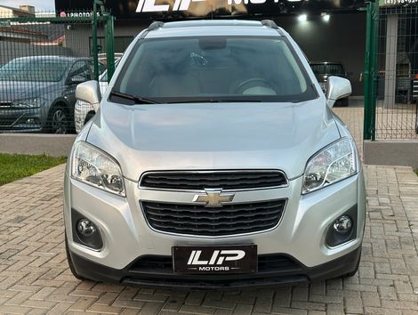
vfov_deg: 30.3
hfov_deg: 39.6
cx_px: 209
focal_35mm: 48
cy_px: 158
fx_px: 581
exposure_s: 1/121
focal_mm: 6.86
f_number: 1.78
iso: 50
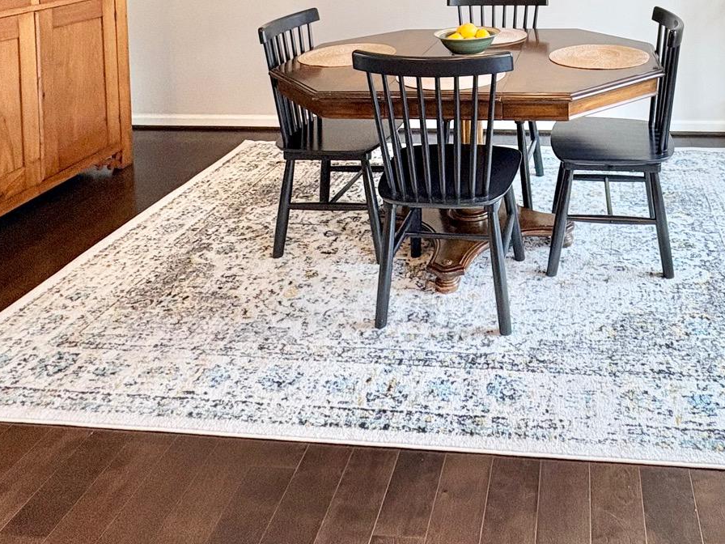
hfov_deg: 55.0
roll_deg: +1.7
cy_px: -65
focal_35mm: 32
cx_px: 513
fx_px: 670
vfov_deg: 36.7
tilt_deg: -1.8
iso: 160
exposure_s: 1/60
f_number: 2.2
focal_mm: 2.22
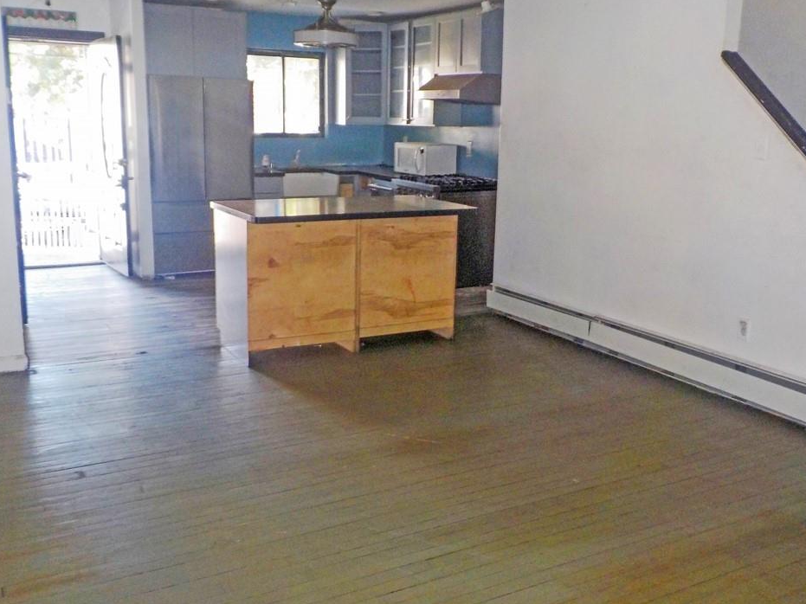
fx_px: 768
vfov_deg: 42.9
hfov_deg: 55.4
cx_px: 411
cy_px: 287
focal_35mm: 33
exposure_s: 1/30
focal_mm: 4.1
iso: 320
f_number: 3.3
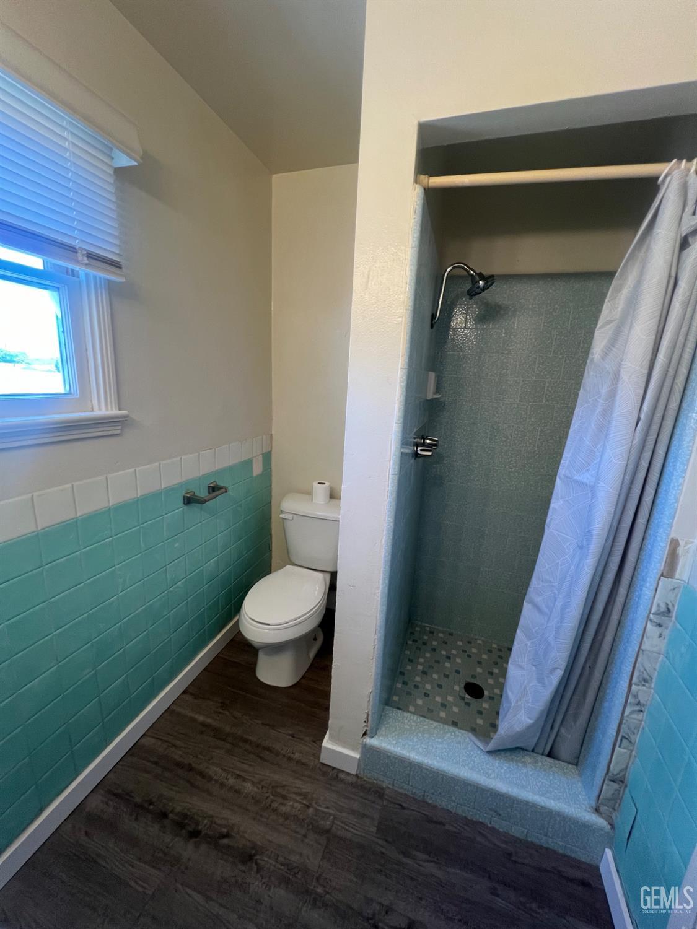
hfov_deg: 89.9
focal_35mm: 13
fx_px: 349
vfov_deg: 106.2
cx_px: 348
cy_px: 464
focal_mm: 1.57
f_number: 1.8
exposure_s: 1/120
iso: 160
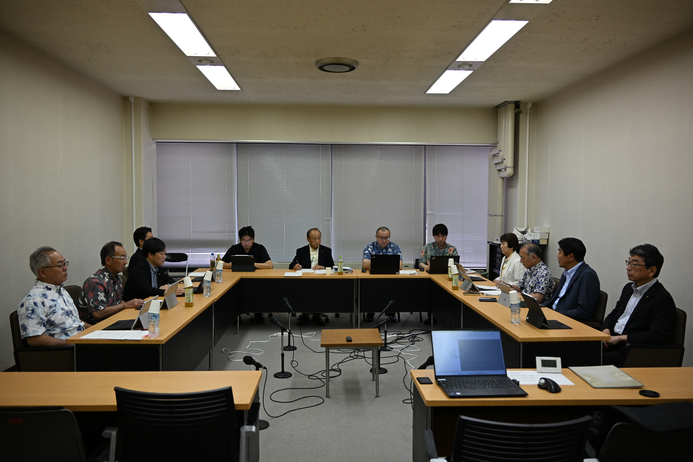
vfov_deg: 46.4
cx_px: 346
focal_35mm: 28
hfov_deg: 65.5
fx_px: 539
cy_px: 231
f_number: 4
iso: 640
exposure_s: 1/125
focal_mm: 28
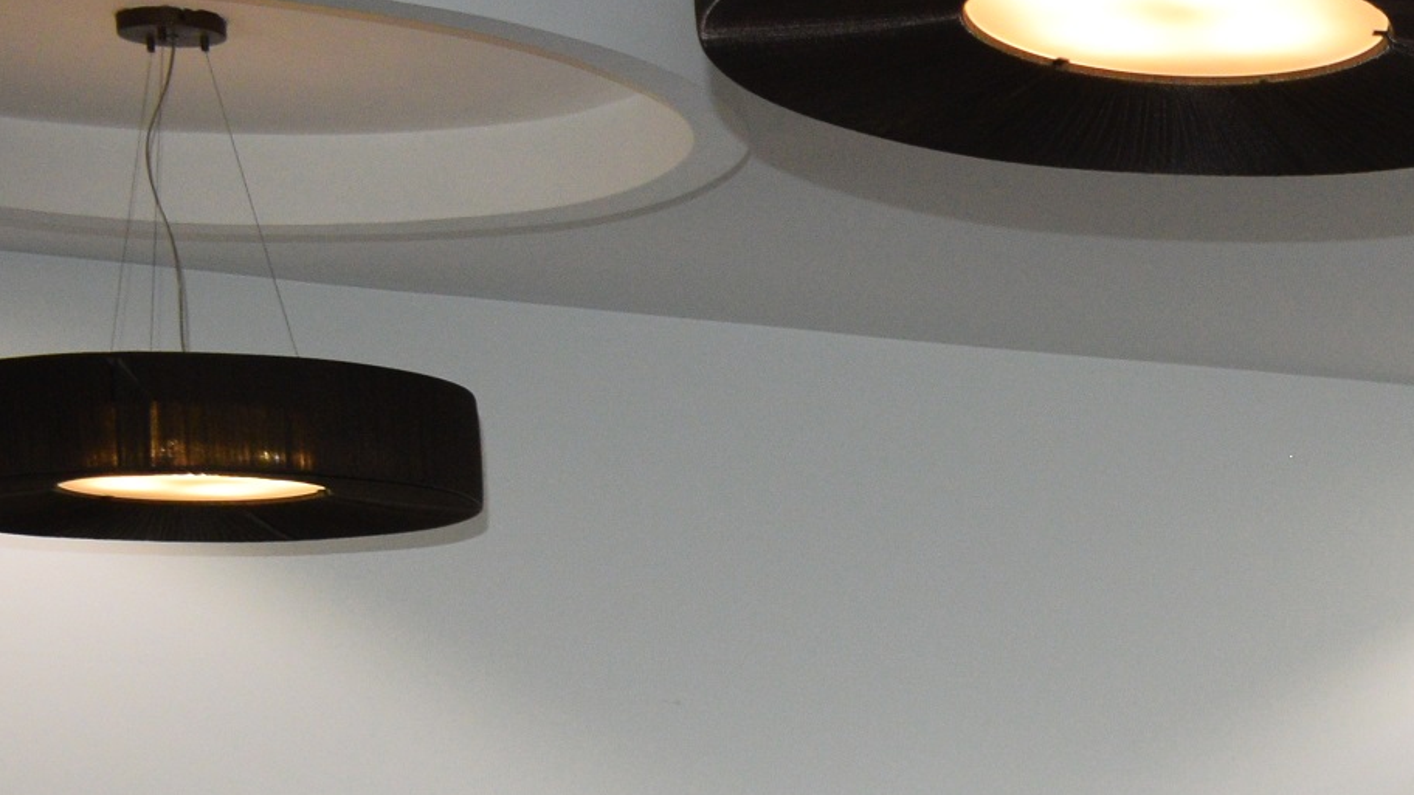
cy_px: 1444
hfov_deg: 16.0
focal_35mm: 124
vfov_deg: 9.3
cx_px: 2065
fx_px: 4649
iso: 800
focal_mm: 24
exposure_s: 1/80
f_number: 4.5
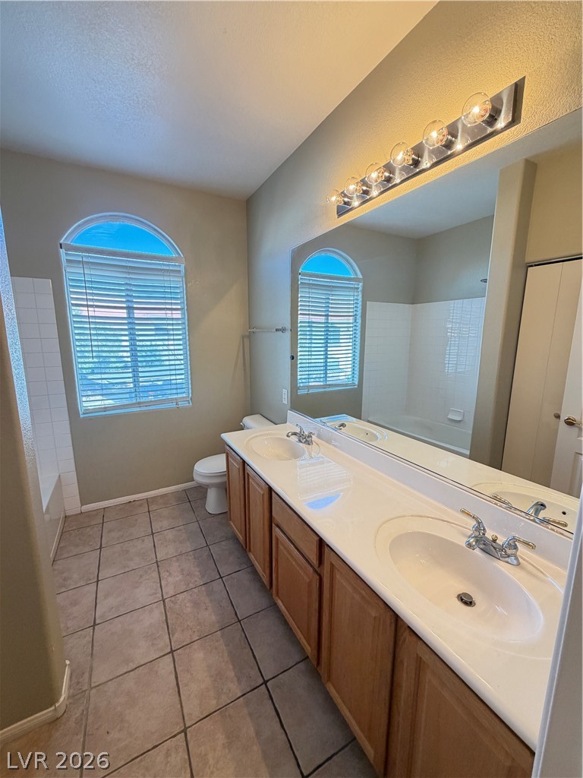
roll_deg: +0.8
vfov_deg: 102.1
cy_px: 389
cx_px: 292
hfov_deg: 85.7
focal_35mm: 14
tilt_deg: -9.8
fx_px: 314
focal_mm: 2.22
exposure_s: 1/60
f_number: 2.2
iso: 200
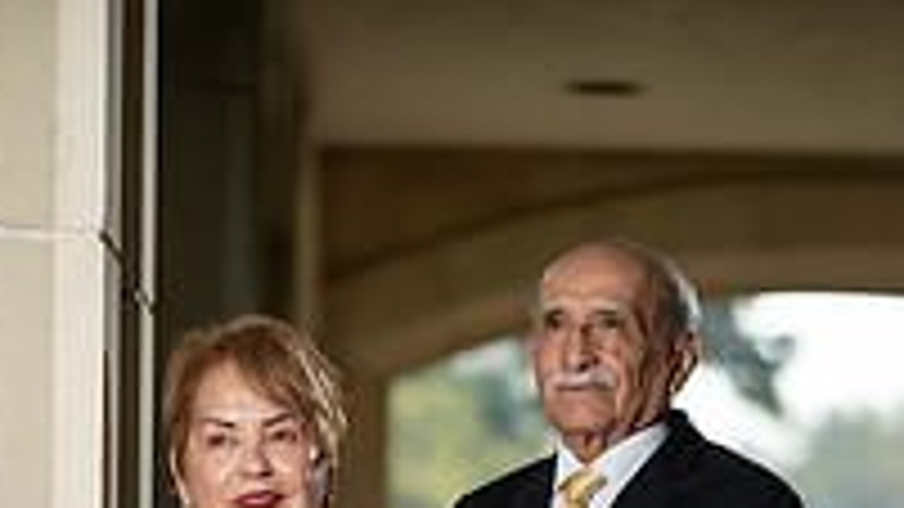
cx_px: 427
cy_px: 1003
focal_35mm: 199
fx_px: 4769
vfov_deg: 6.0
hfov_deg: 10.8
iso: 200
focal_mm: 85
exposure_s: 1/1600
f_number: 2.2
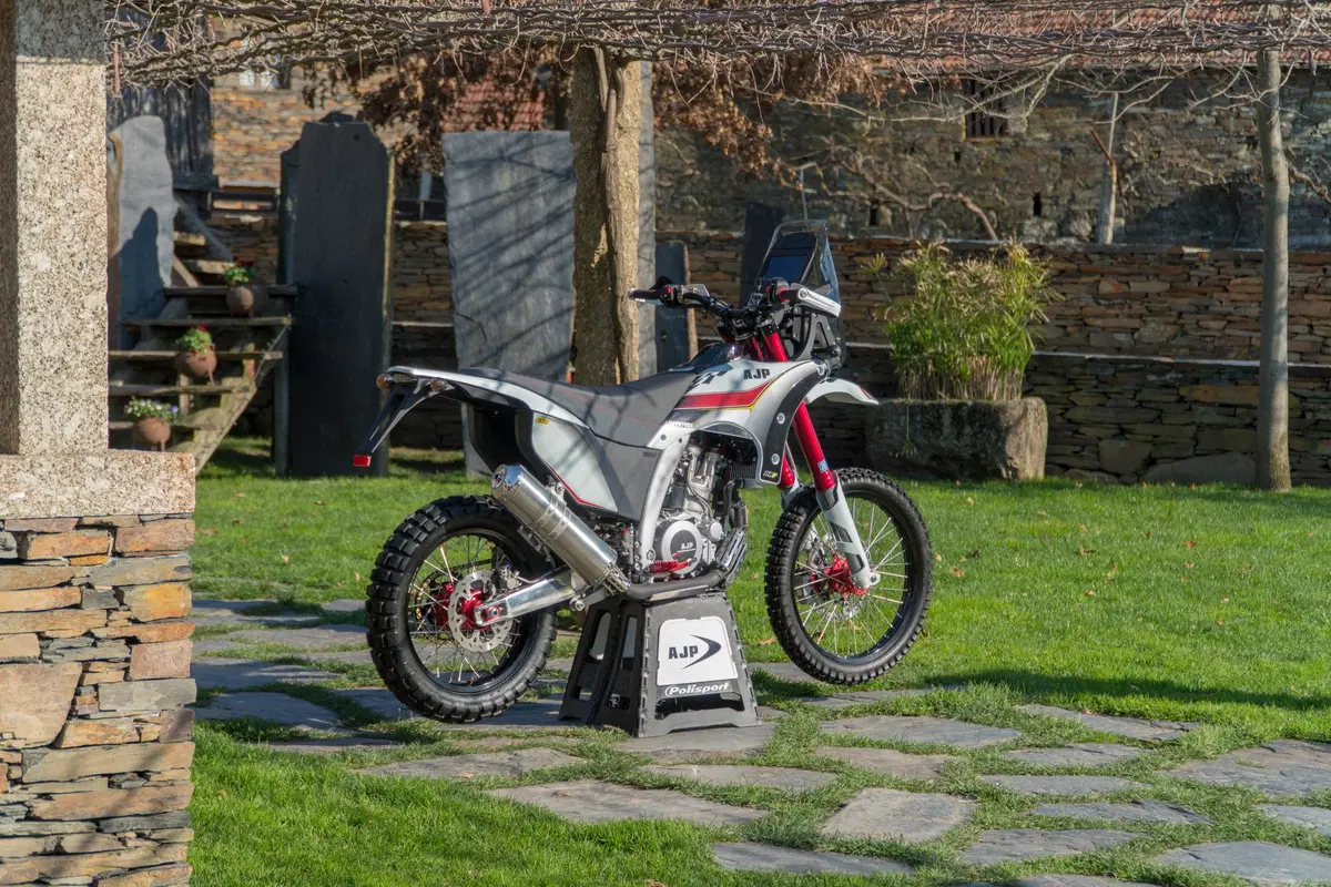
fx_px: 2884
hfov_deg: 26.0
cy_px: 444
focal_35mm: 78
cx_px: 666
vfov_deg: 17.5
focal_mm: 52
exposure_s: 1/1000
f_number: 4
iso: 100
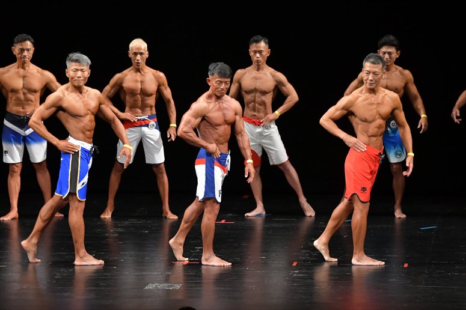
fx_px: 2808
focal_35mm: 217
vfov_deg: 6.3
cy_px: 155
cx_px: 233
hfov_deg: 9.5
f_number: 5.6
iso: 3200
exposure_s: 1/400
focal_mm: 145
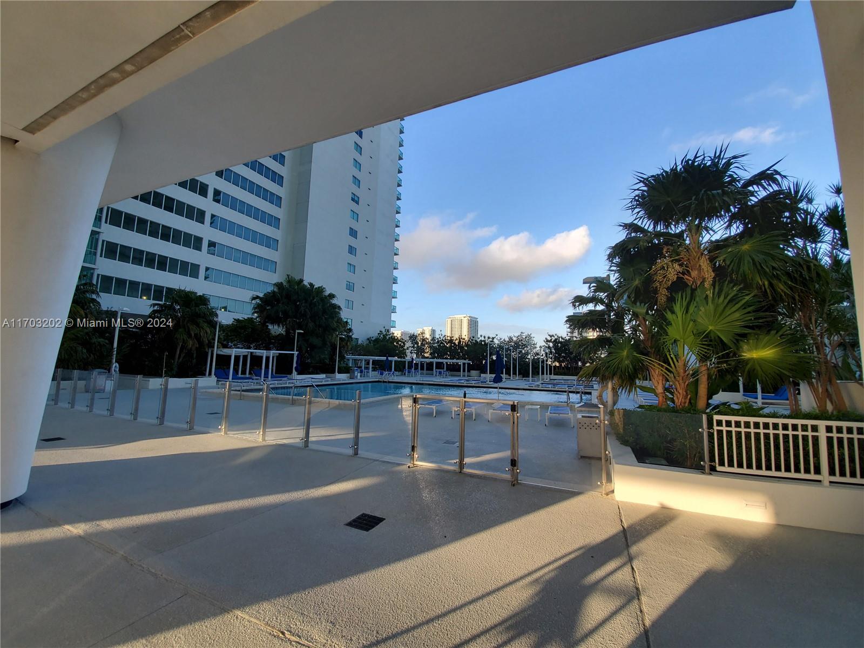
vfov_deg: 89.9
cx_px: 432
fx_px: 324
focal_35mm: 13
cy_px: 324
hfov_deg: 106.2
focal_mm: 1.8
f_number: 2.2
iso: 50
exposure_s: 1/334
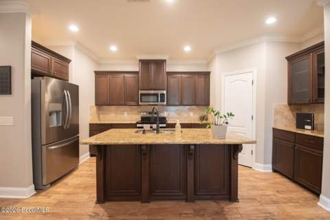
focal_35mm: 15
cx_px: 166
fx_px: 139
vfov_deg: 76.7
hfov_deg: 99.8
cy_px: 111
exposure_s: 1/30
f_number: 4.5
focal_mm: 10
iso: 1250
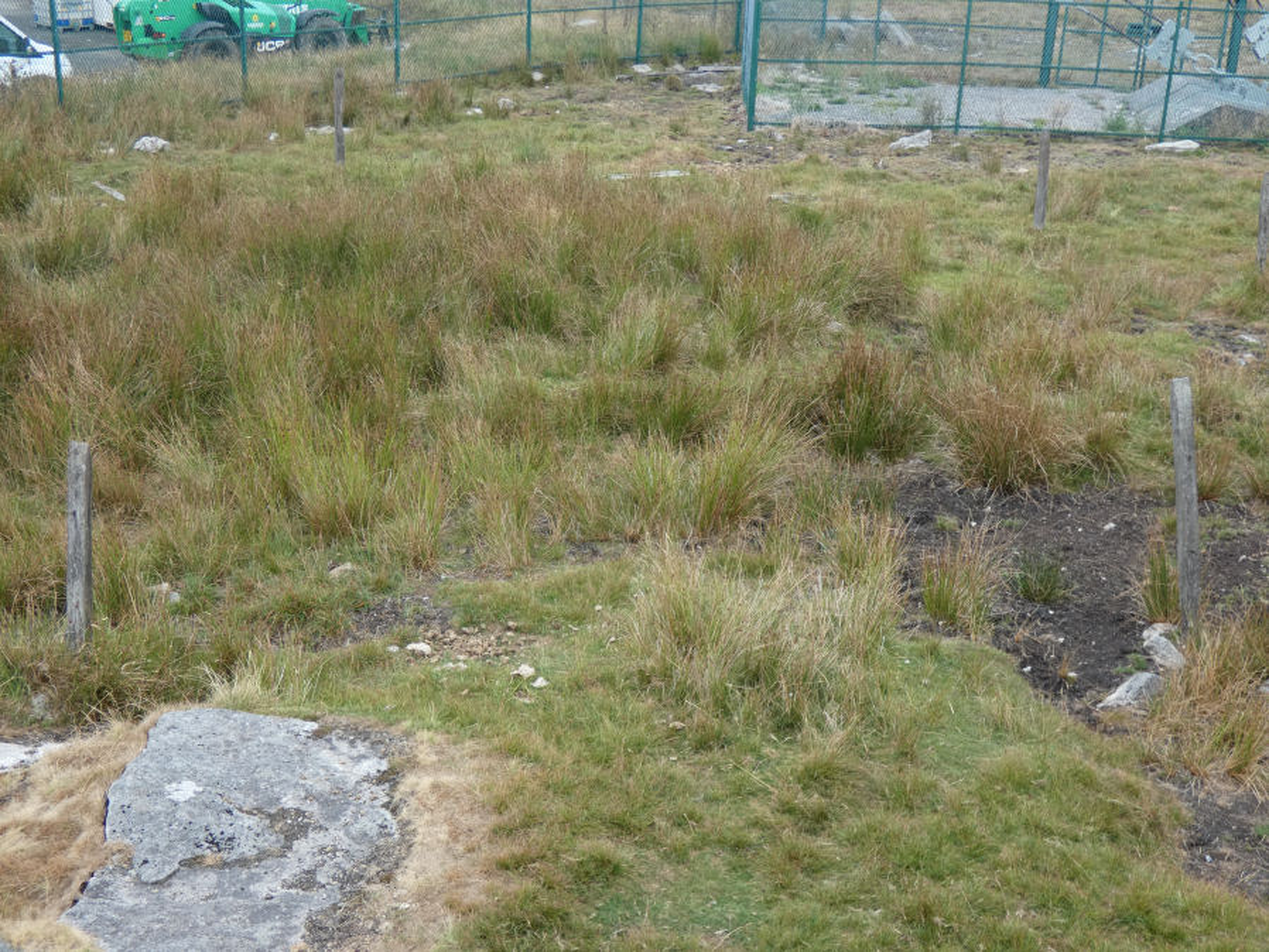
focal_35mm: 48
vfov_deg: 30.3
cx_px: 634
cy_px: 476
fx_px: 1760
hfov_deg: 39.6
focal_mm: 8.6
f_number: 3.8
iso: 80
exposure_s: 1/160
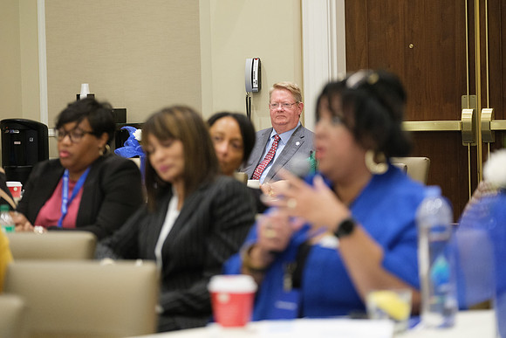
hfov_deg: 14.0
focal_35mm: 147
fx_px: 2067
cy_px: 169
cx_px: 253
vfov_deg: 9.3
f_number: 2.8
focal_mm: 98.2
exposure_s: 1/160
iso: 3200
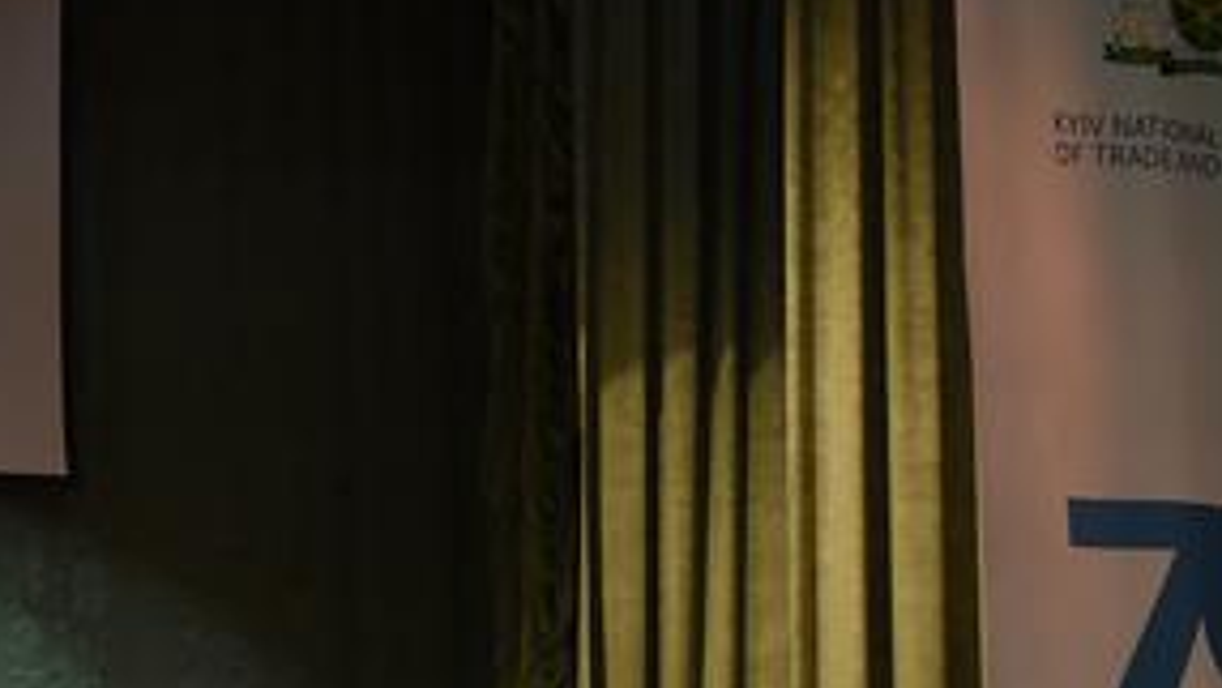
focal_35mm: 117
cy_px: 677
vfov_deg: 10.3
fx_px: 3792
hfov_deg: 17.7
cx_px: -94
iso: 3200
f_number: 6.3
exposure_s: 1/160
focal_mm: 40
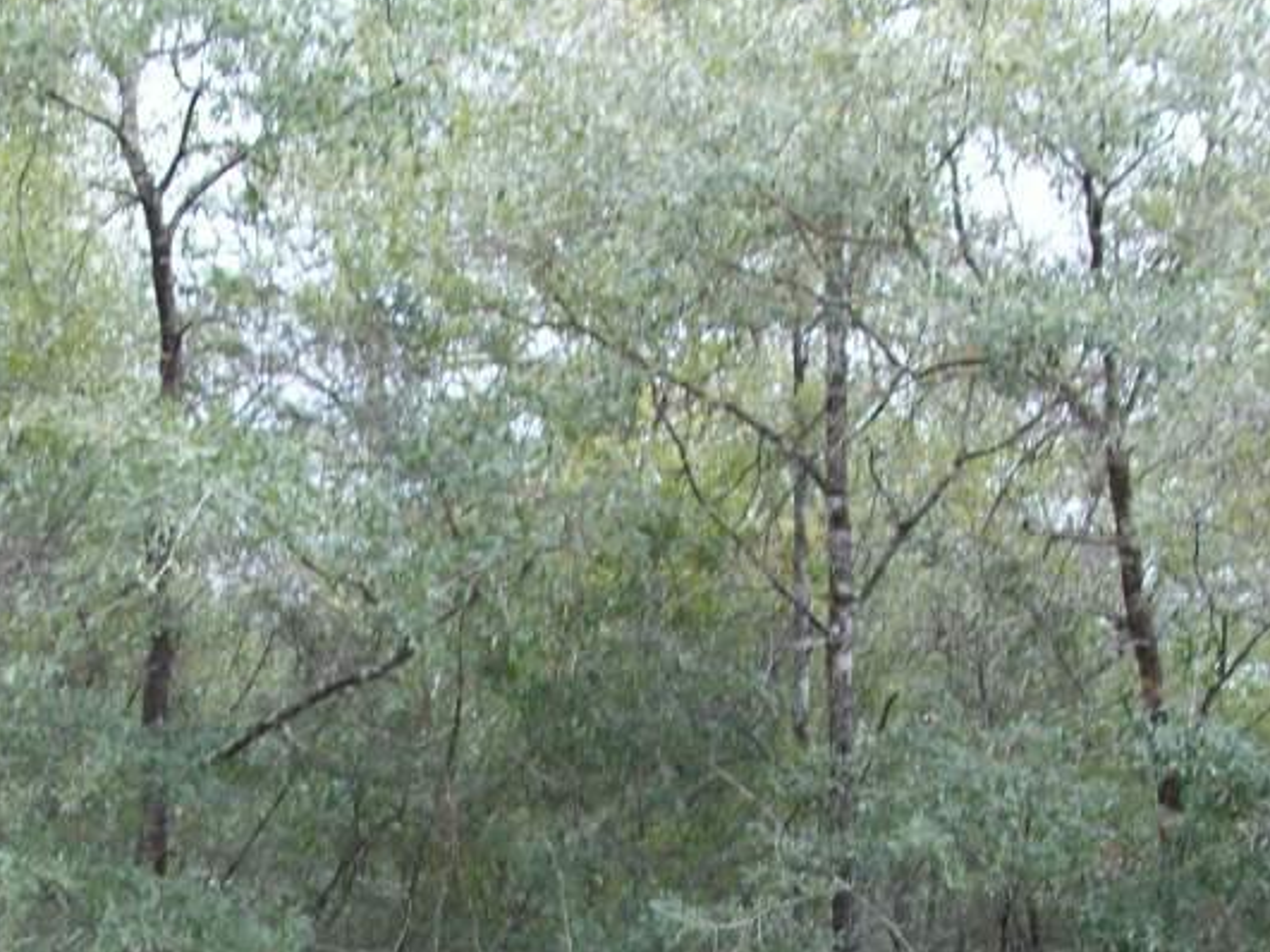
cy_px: 1033
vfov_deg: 17.4
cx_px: 469
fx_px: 3008
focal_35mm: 82
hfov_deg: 23.8
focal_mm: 5.7
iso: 64
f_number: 2.8
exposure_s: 1/76.2
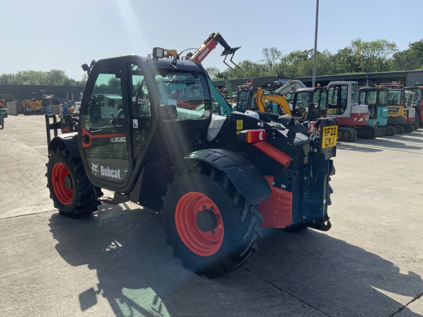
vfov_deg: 48.2
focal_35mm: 29
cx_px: 212
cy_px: 158
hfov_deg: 61.7
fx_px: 354
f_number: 1.8
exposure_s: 1/2058
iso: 16
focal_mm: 3
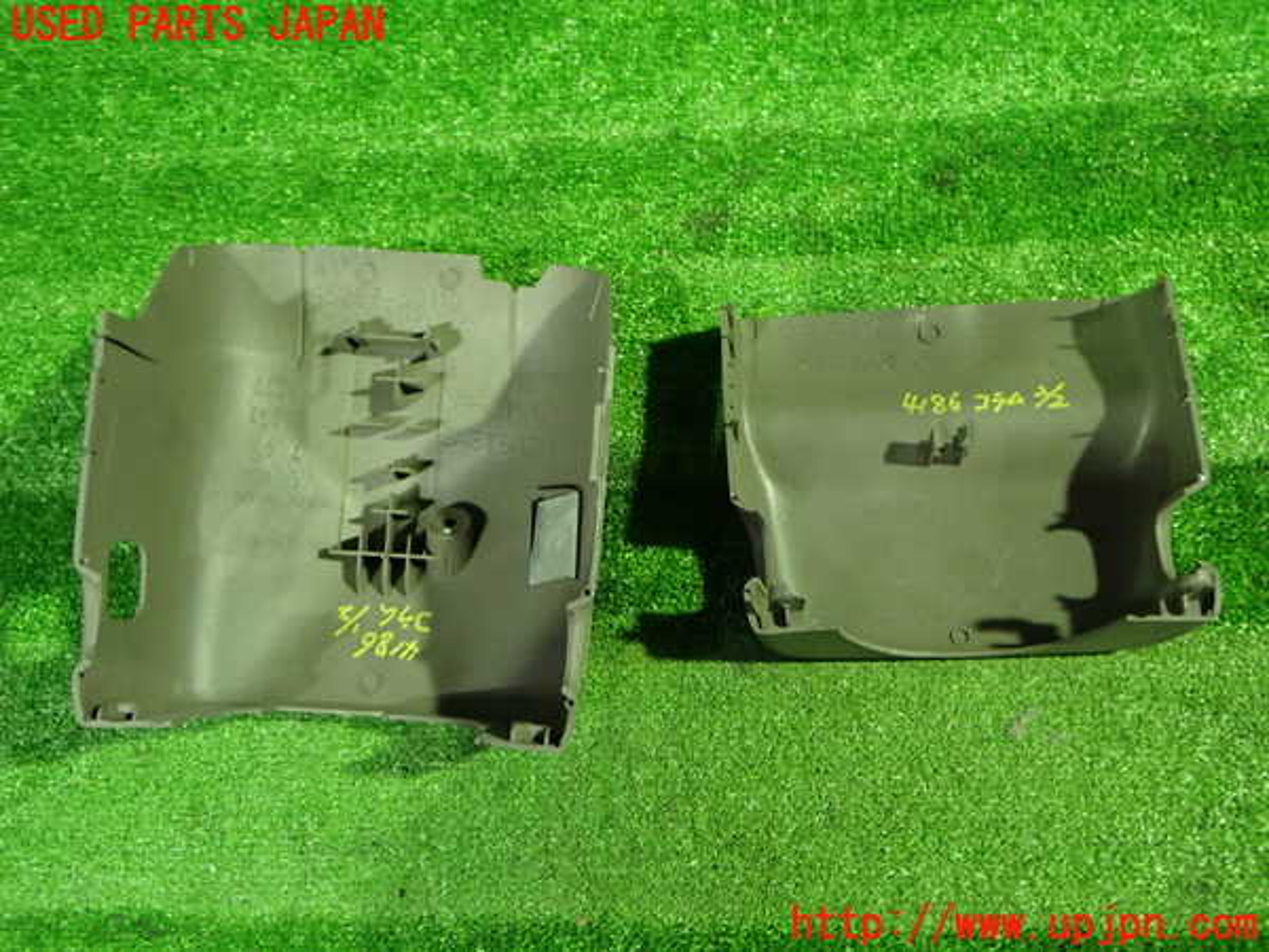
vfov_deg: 46.8
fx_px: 1100
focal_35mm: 30
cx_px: 634
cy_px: 476
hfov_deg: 60.0
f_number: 2.3
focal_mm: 5.4
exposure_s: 1/25
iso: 800
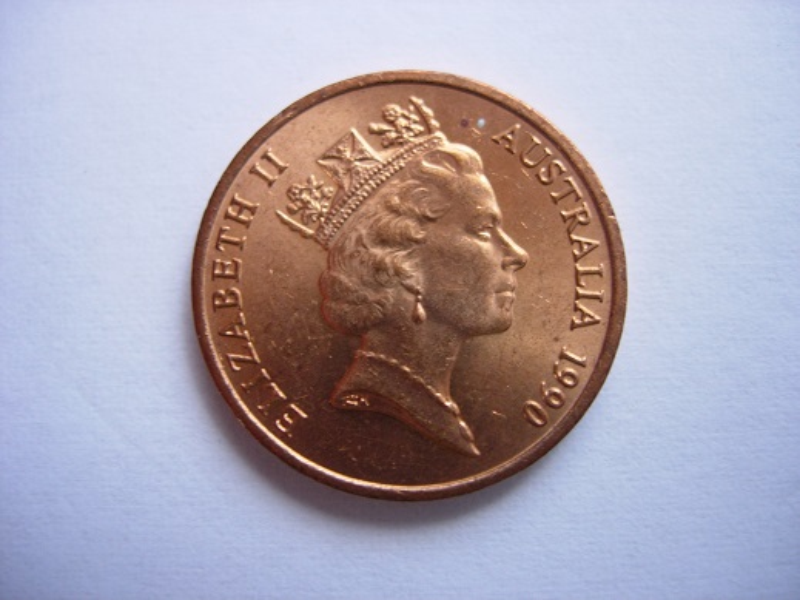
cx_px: 400
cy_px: 300
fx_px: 878
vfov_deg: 37.7
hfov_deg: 49.0
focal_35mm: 38
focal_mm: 7.8
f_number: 2.8
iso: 112
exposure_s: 1/32
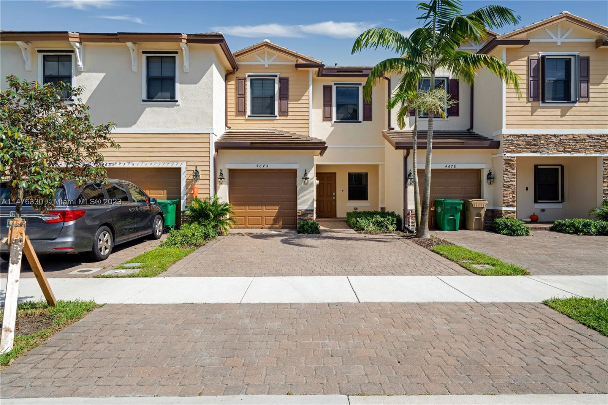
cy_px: 202
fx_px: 355
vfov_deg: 59.5
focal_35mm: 21
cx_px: 304
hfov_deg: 81.2
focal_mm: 21
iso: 125
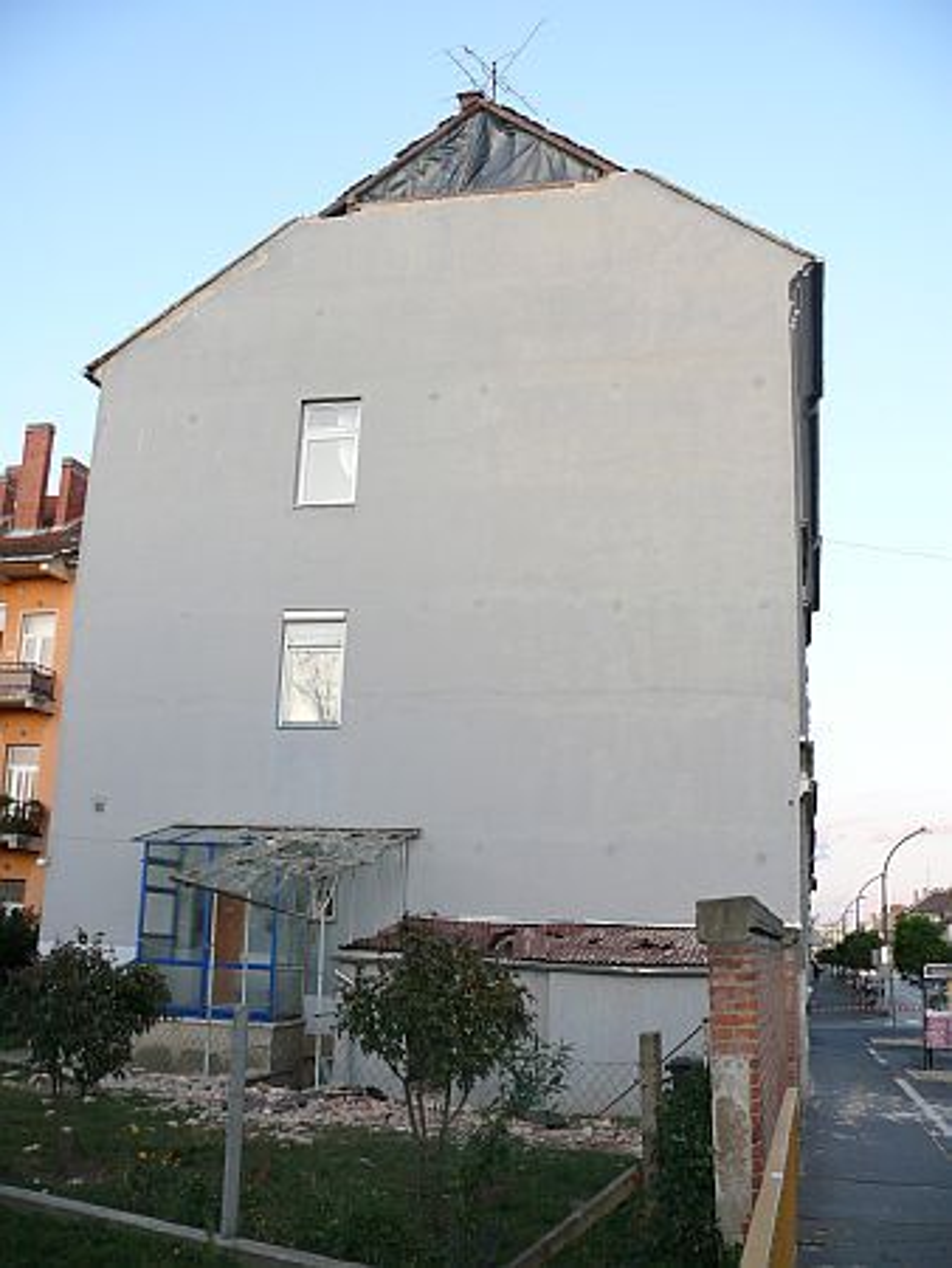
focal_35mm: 35
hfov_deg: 40.7
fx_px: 1282
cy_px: 634
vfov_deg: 52.6
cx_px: 476
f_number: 2.8
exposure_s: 1/60
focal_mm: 7.4
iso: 100
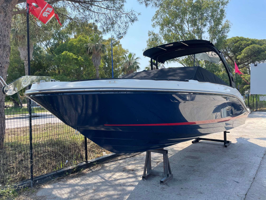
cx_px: 133
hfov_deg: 67.3
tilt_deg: -0.4
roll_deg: +1.8
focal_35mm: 26
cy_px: 100
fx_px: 200
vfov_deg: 53.1
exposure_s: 1/1553
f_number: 1.6
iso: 32
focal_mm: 4.2
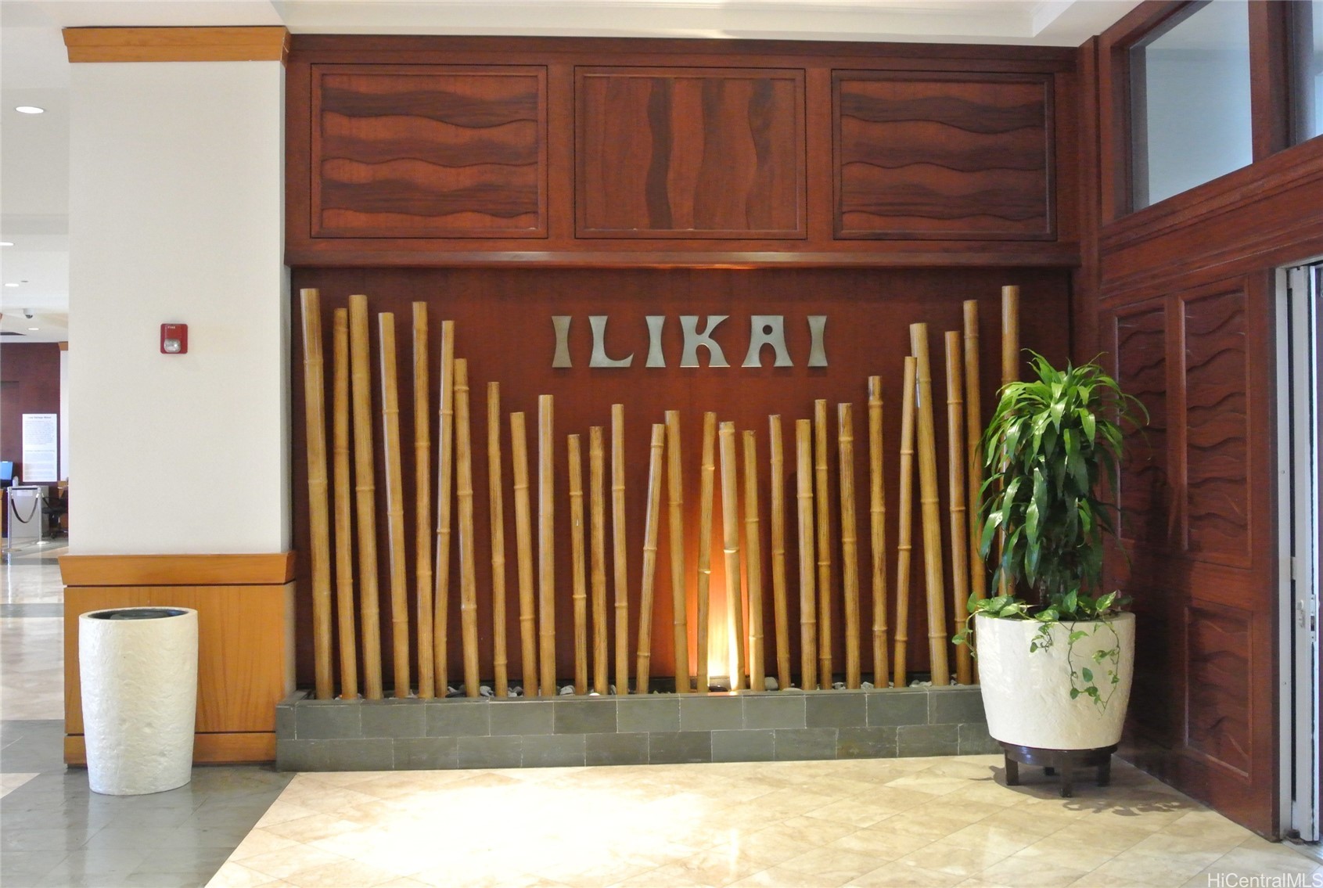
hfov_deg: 51.8
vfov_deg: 36.1
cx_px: 662
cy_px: 444
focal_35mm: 37
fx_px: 1362
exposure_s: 1/30
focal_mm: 14
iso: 2000
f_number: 4
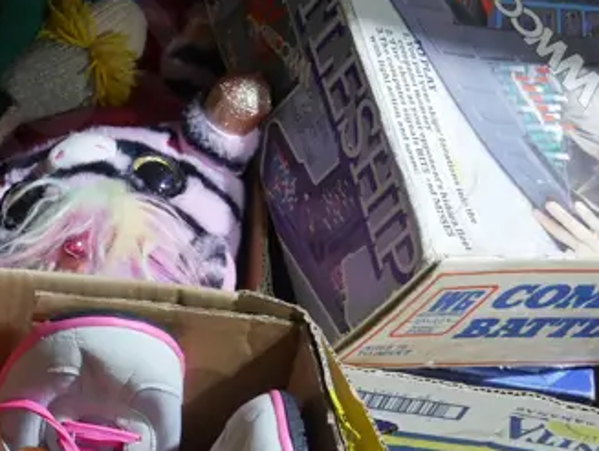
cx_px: -165
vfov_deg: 12.5
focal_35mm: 119
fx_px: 2061
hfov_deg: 15.8
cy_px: 254
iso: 640
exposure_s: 1/60
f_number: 4.1
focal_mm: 19
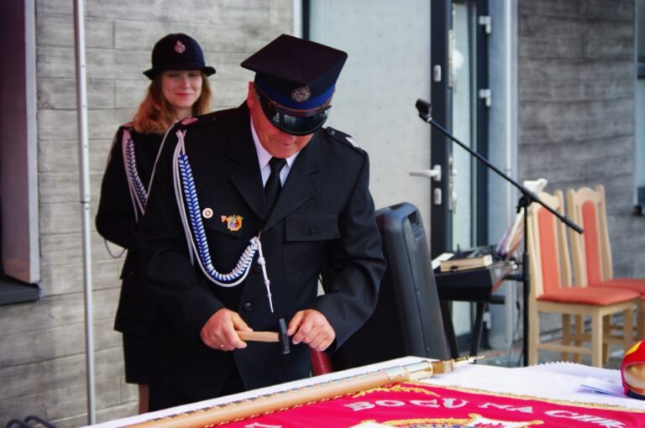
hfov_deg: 23.4
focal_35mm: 87
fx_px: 1557
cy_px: 214
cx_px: 322
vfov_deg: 15.7
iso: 200
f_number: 4.5
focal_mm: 58
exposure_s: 1/180
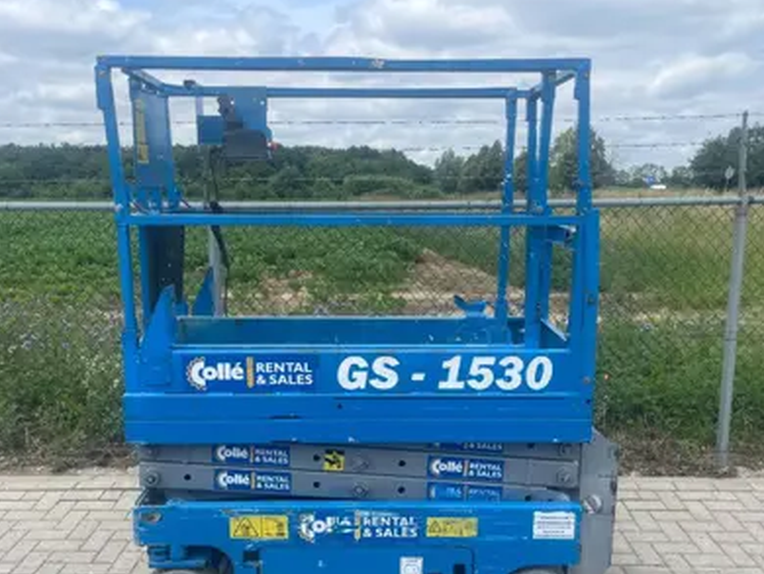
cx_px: 376
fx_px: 707
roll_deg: +0.7
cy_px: 341
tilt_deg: -12.7
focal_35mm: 32
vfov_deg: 44.0
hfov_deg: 56.8
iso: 50
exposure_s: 1/2358
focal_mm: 5.1
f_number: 1.6
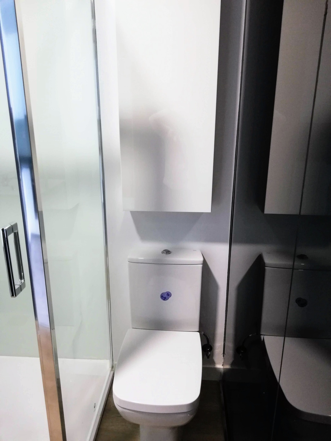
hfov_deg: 51.4
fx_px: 344
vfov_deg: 65.3
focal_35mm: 27
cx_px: 166
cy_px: 220
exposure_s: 1/24
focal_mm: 3.81
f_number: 2.2
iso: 400
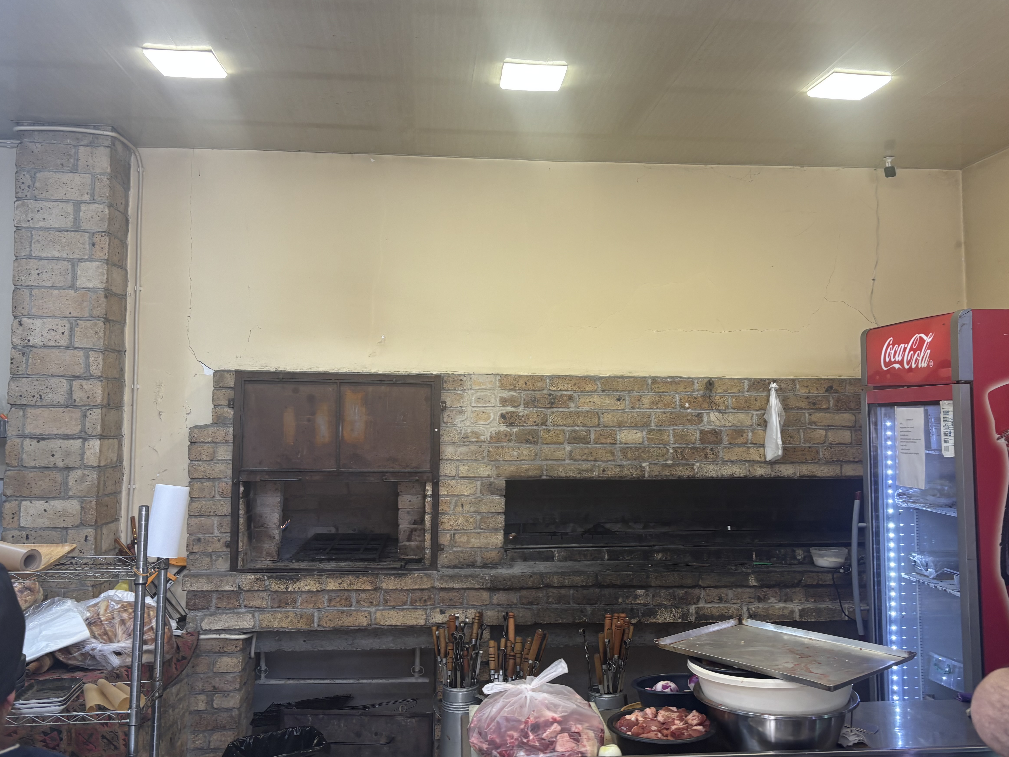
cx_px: 540
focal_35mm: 32
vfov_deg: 44.1
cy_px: 359
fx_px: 933
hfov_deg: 56.8
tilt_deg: +4.4
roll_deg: +1.0
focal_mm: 5.96
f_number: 1.6
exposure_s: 1/100
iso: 64
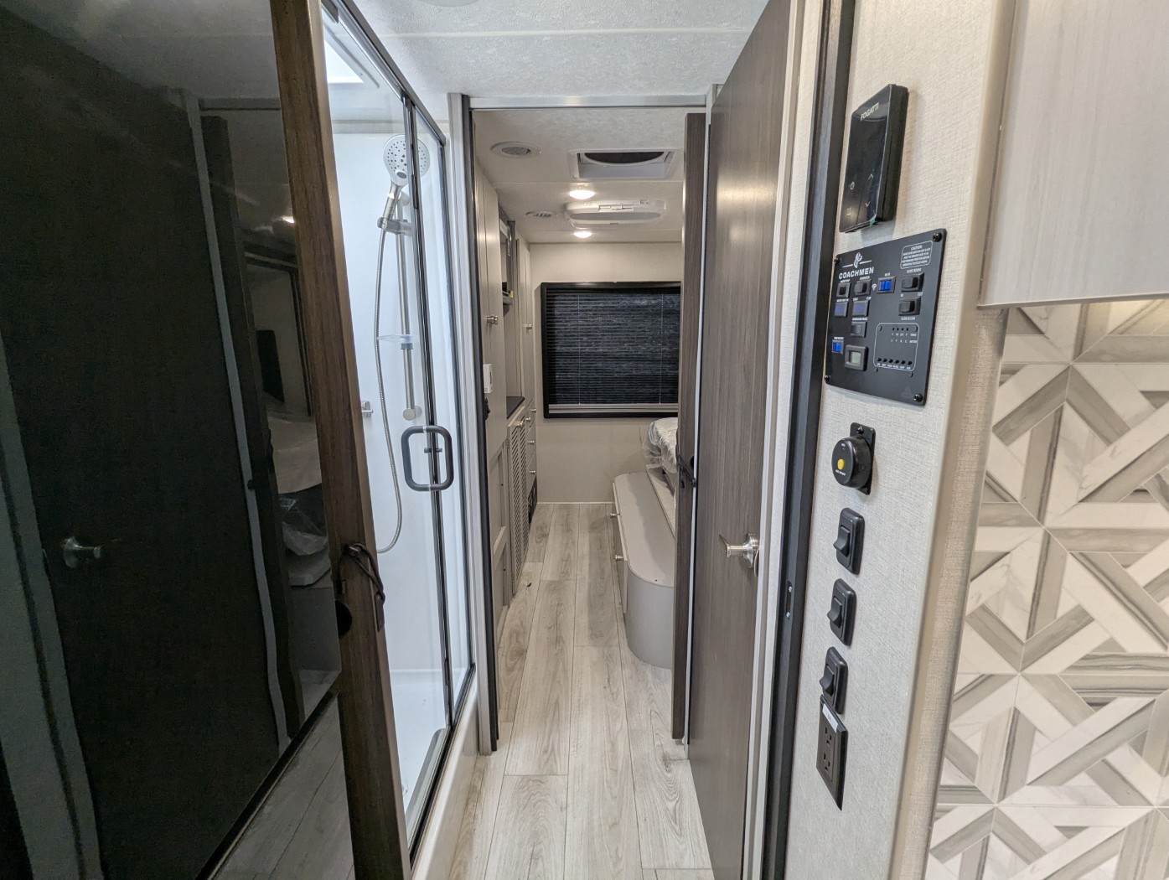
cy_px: 440
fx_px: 541
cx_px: 584
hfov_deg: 94.4
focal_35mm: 16
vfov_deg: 78.2
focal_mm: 2.35
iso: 91
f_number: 2.2
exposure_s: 1/65
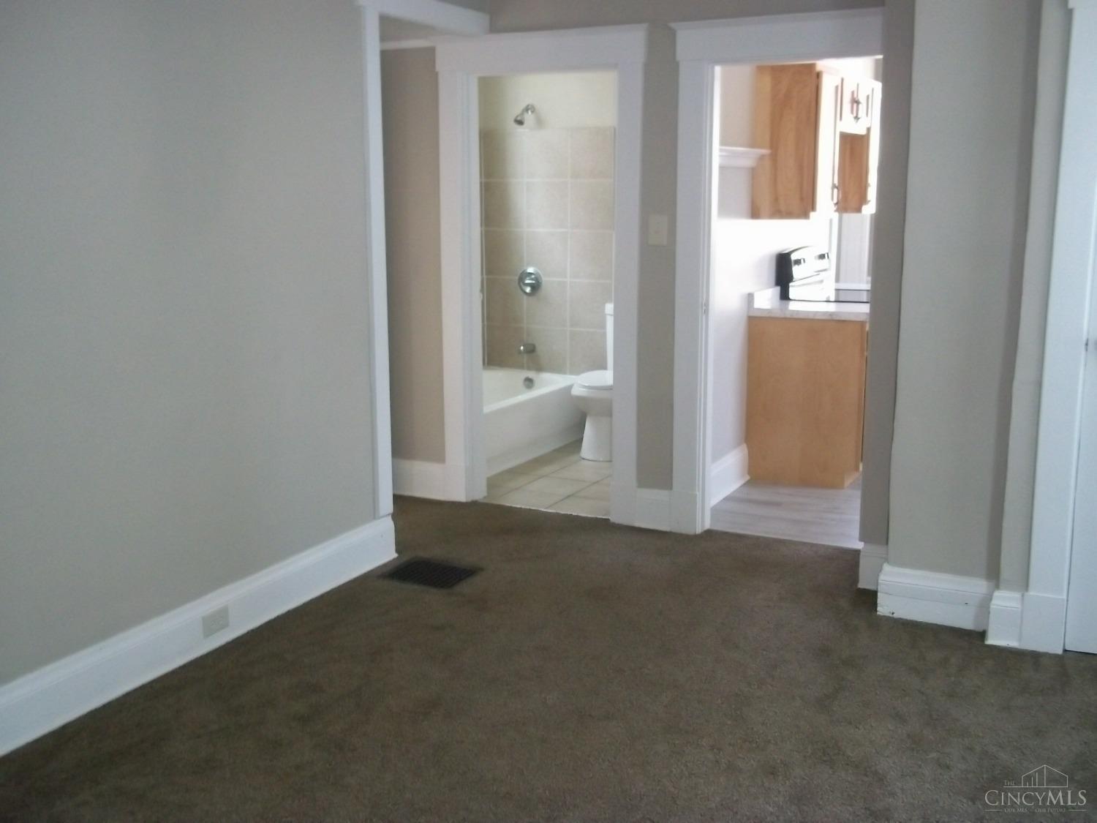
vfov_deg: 39.7
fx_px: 1141
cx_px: 548
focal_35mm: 36
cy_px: 412
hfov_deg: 51.4
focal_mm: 6.5
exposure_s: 1/40
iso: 320
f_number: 3.1
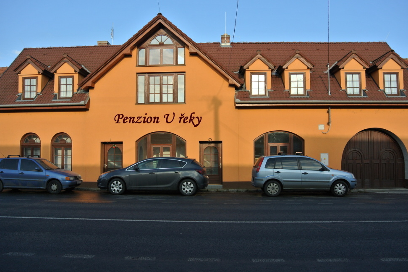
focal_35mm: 34
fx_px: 385
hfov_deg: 55.8
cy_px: 137
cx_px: 204
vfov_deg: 38.9
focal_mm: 12.5
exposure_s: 1/640
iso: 100
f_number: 3.8
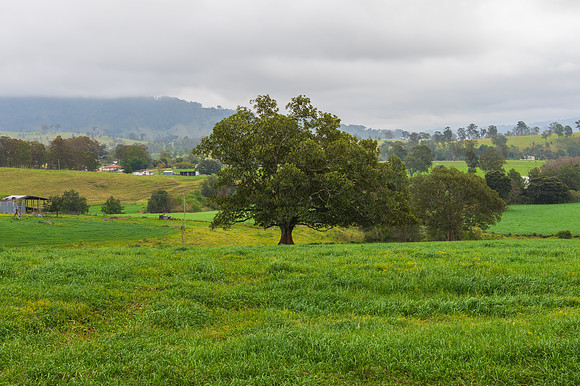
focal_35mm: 58
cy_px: 193
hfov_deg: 34.7
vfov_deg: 23.5
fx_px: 927
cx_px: 290
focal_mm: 38
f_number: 11
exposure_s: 1/13
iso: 31
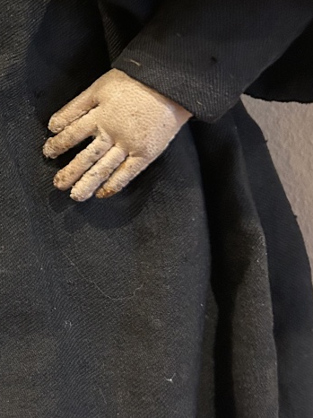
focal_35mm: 67
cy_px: 91
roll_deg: -0.9
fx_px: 808
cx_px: -68
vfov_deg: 28.4
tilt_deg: -10.0
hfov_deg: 20.4
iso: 500
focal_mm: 5.7
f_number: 1.5
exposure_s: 1/33
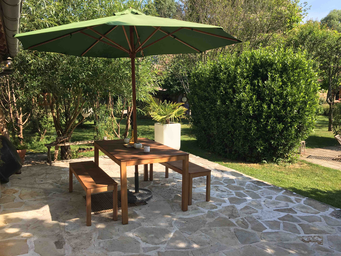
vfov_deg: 48.2
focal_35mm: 29
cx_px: 170
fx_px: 286
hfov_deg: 61.7
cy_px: 128
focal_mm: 4.15
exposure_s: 1/610
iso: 25
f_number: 2.2
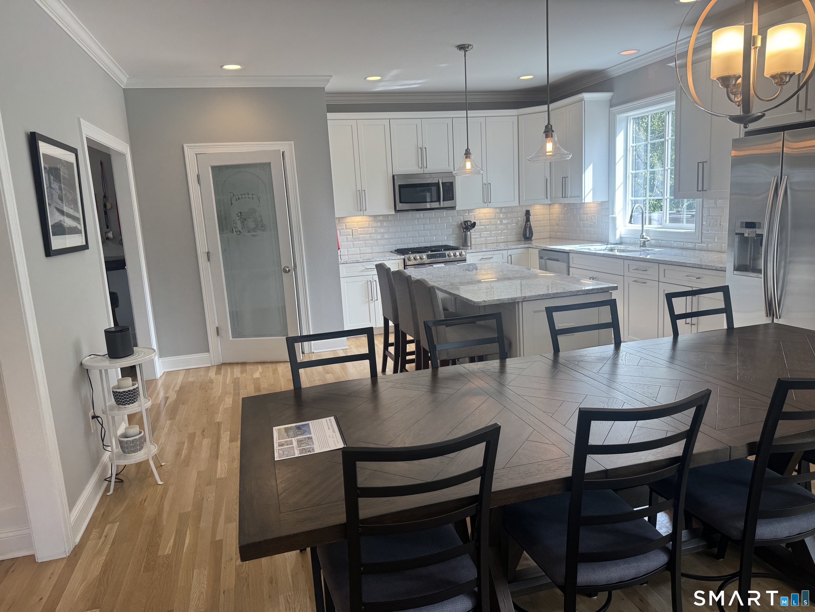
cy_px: 306
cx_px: 408
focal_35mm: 24
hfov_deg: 71.6
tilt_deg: -10.0
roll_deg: +3.5
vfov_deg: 56.8
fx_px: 565
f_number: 1.78
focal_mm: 6.76
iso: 50
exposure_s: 1/120
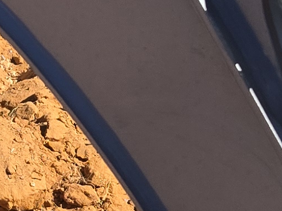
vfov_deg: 8.2
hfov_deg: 10.8
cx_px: -42
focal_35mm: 181
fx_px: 1475
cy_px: 183
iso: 64
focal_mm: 5.4
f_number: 1.8
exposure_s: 1/2921
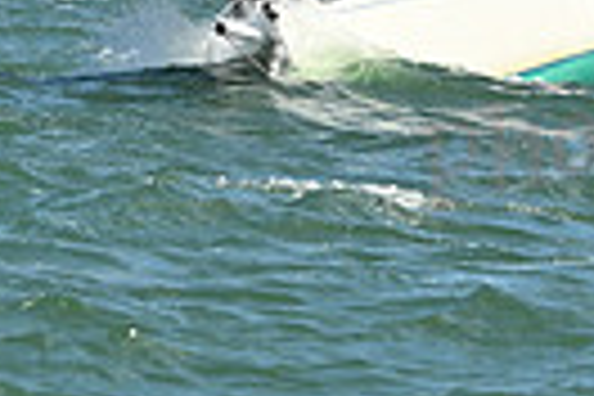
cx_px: 189
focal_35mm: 329
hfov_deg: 6.3
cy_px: -74
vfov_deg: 4.2
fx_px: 5428
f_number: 4.5
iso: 320
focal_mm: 75
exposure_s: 1/5000
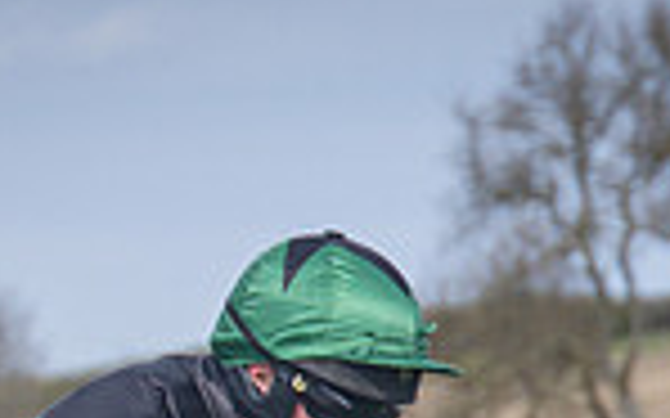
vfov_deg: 1.6
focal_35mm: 837
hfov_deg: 2.5
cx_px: 806
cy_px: 988
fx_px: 15278
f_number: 4
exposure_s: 1/1000
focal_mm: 98
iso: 200
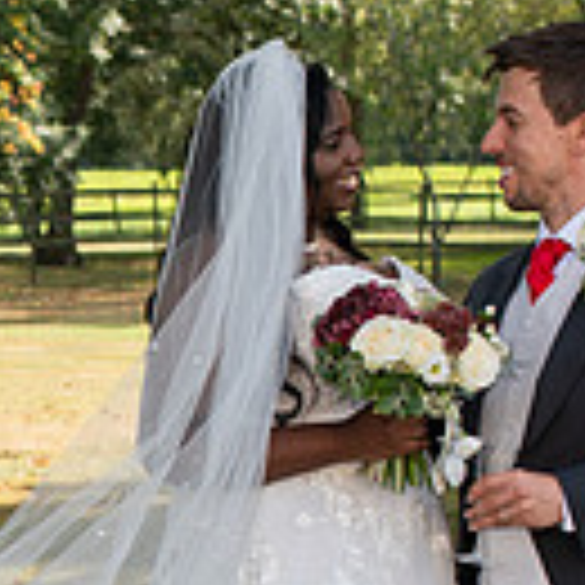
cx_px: -408
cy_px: 644
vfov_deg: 10.9
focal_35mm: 158
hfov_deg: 10.5
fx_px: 3021
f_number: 4
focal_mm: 35
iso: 100
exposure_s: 1/250
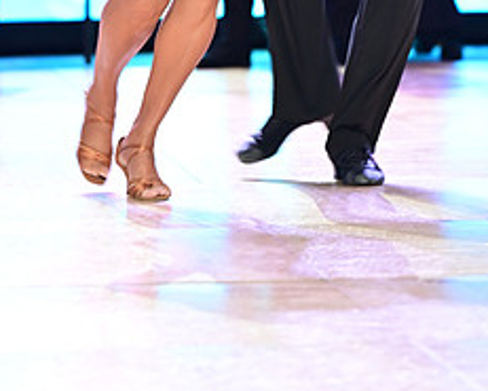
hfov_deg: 4.8
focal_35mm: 400
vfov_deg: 3.9
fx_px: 5780
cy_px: -167
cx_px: 302
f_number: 2.8
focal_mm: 170
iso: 1600
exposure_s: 1/200
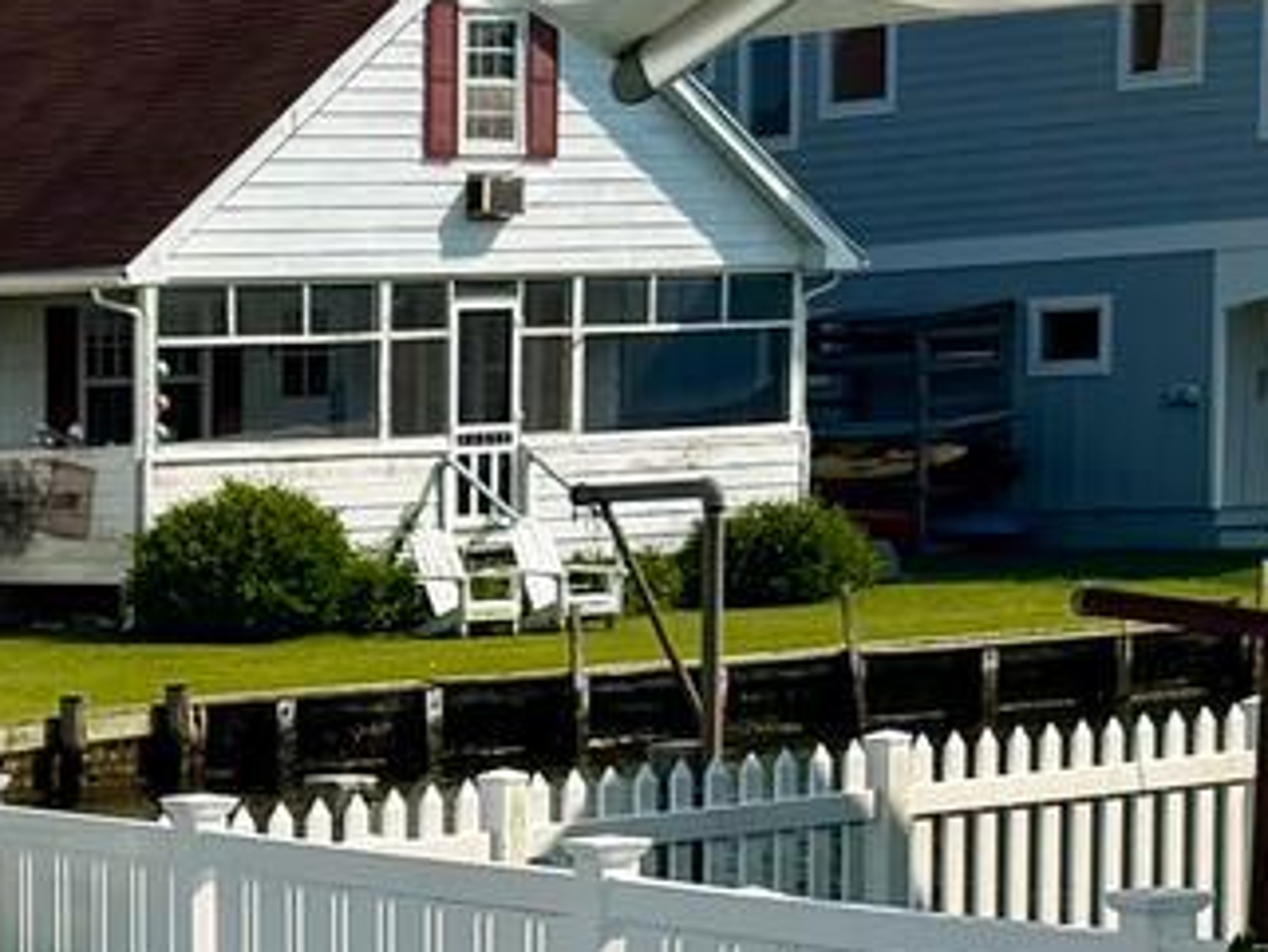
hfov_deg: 12.4
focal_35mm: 153
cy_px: 1481
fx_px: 5607
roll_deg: +2.5
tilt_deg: -10.6
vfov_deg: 9.4
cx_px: -454
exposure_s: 1/6711
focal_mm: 6.76
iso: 80
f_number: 1.78
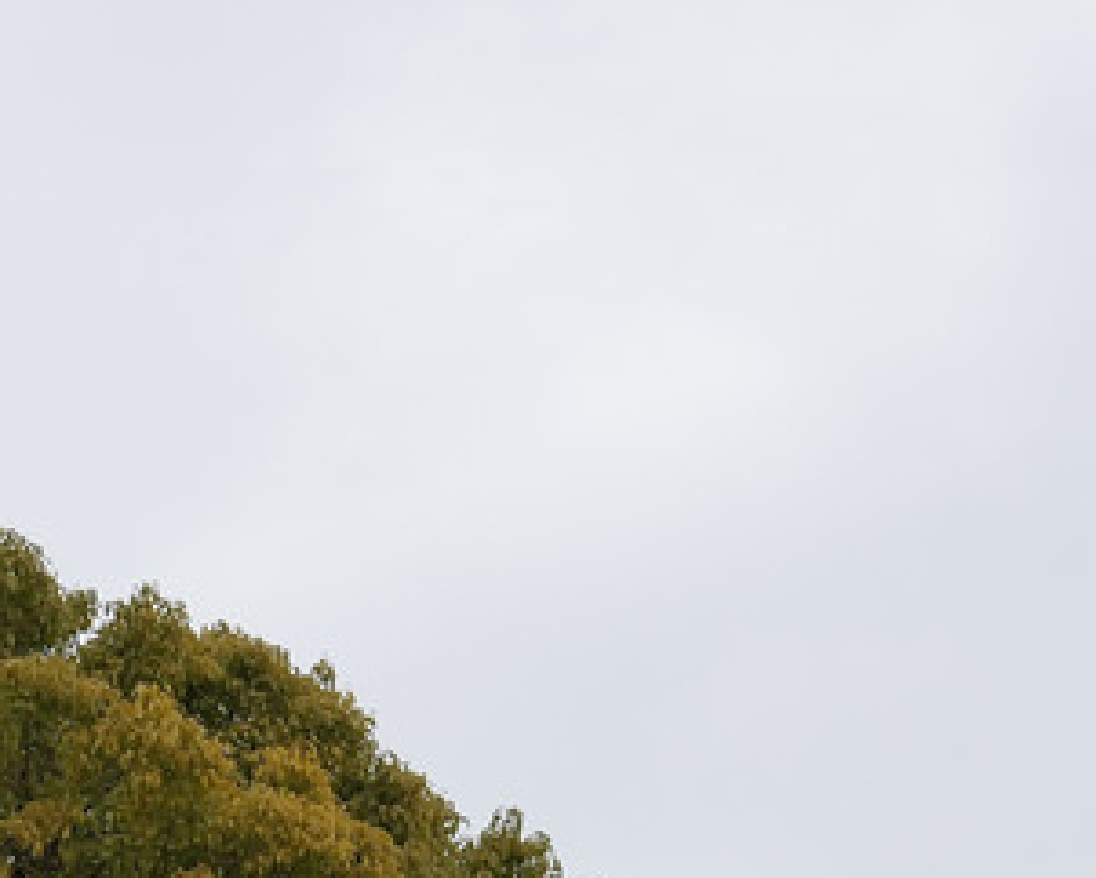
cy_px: 1980
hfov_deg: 6.7
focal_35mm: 274
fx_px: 8891
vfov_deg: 5.5
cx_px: -1573
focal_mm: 43
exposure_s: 1/320
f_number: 4.5
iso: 100
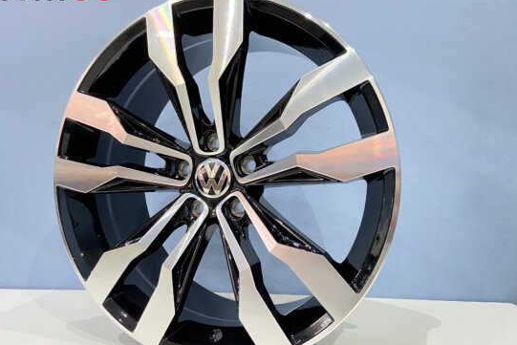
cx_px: 231
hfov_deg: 61.8
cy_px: 180
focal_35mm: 30
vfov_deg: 43.6
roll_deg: -1.3
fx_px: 431
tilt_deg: -1.0
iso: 640
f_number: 1.8
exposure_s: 1/25
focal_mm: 4.25
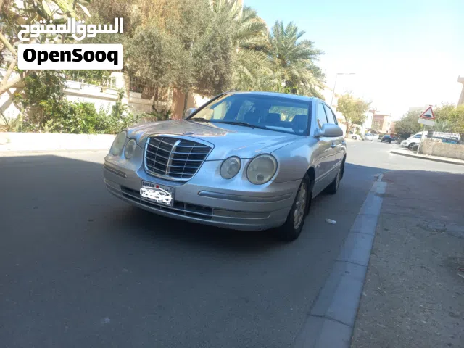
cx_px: 232
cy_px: 174
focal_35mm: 25
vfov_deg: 54.9
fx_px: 335
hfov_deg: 69.4
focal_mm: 4.6
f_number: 1.8
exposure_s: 1/221
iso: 24
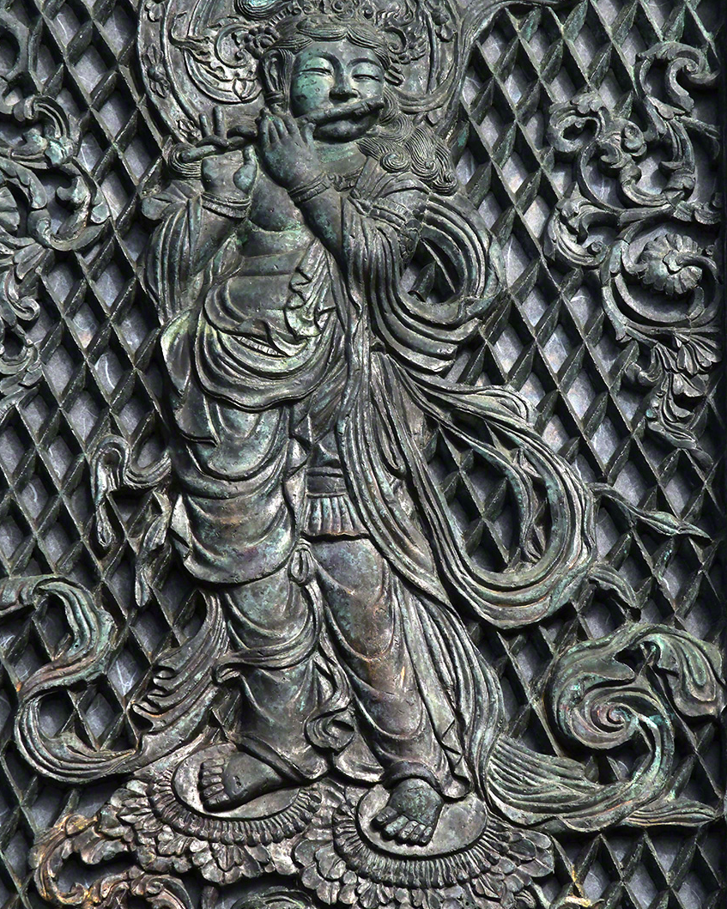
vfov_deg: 13.3
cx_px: 364
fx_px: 3889
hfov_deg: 10.7
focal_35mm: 145
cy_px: 403
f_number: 13
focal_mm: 85
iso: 200
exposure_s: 1/320
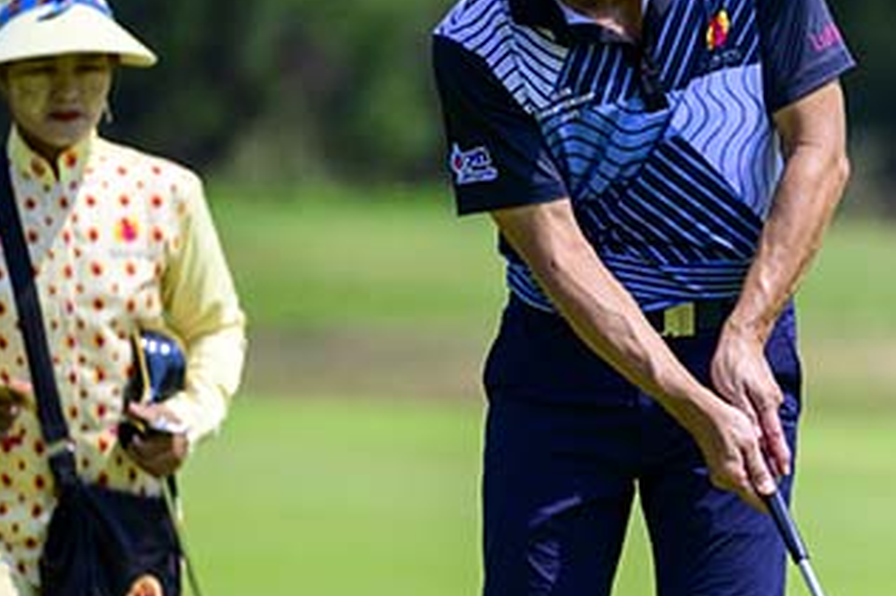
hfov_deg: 3.4
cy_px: 429
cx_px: 1003
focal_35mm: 606
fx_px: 15074
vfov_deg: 2.3
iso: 125
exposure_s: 1/3200
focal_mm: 200
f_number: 2.8
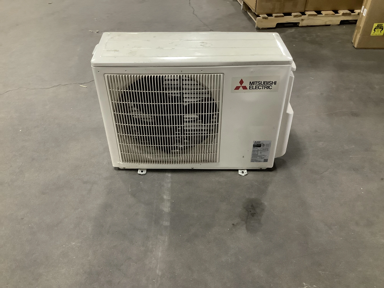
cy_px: 144
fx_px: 344
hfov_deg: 58.4
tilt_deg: -39.2
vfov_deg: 45.4
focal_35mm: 31
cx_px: 192
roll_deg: -2.1
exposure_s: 1/30
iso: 400
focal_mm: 3.3
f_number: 2.4
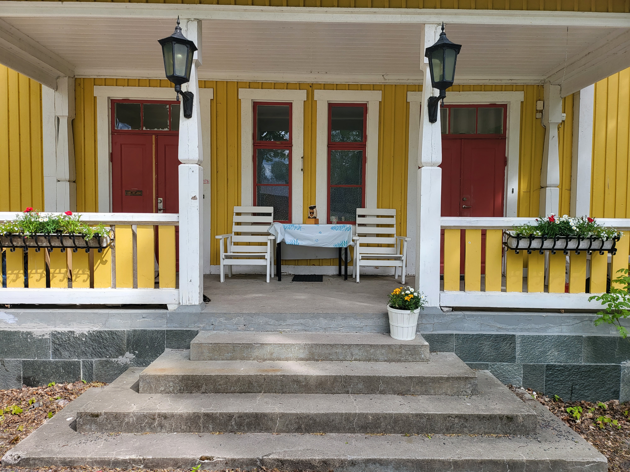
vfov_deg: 56.8
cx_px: 315
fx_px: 437
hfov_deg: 71.6
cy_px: 236
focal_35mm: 24
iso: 40
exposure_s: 1/781
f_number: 1.8
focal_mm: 5
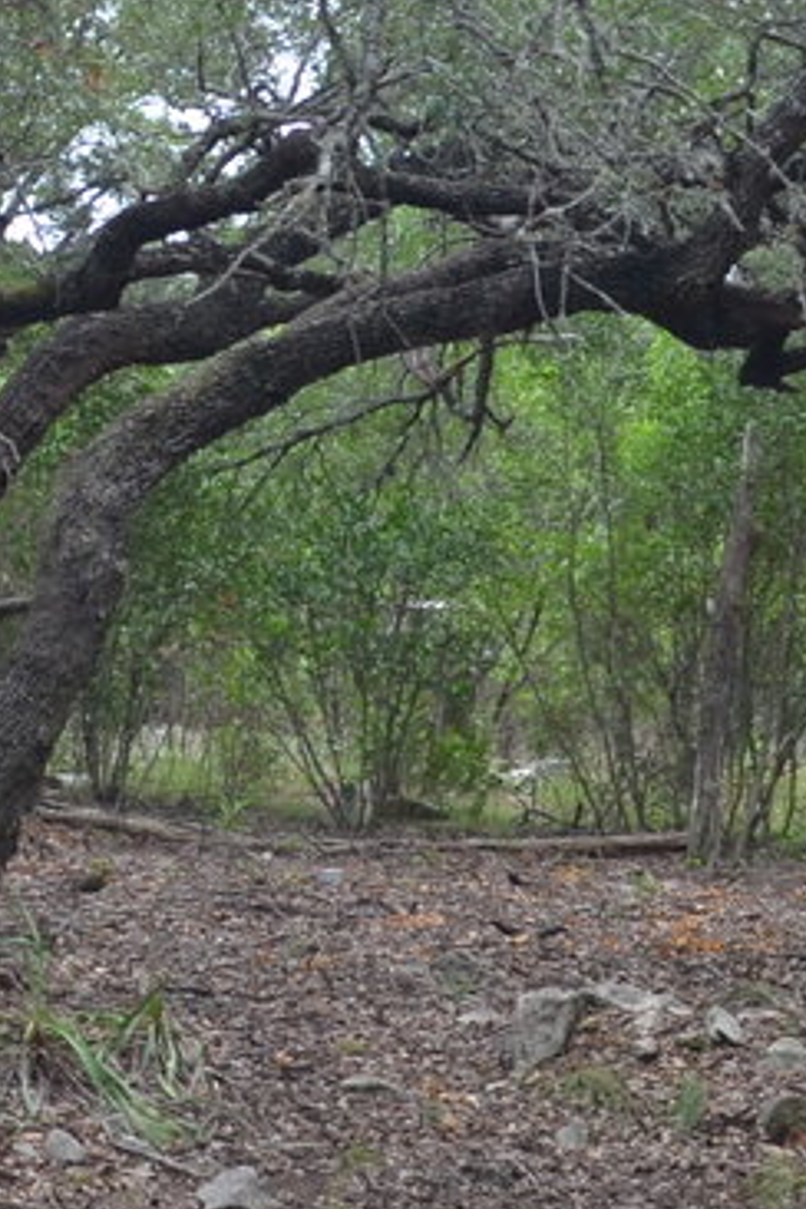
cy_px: 661
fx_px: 4030
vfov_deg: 17.1
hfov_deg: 11.2
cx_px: -124
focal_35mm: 120
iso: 400
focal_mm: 18
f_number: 5
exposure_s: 1/100
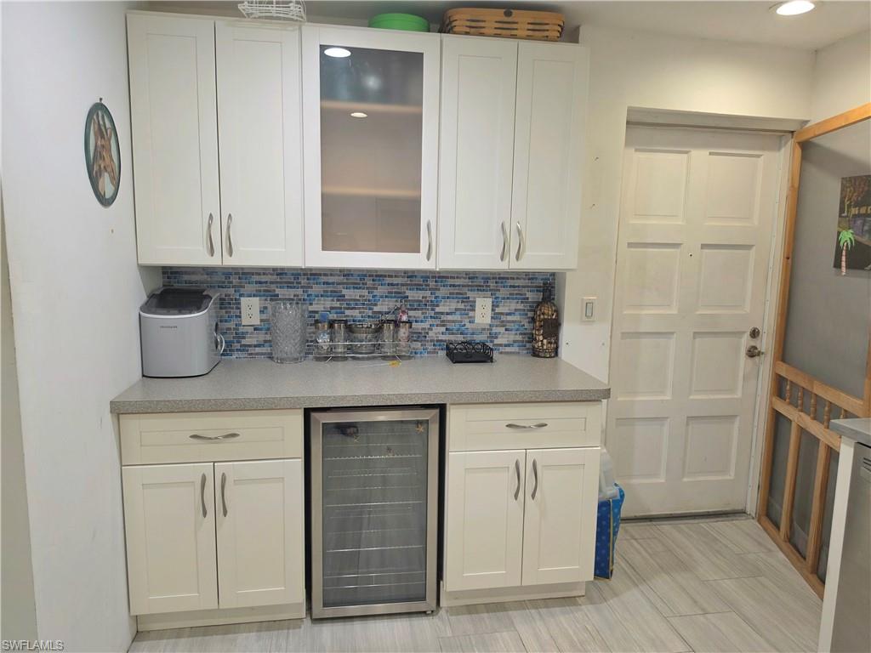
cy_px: 326
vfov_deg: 58.9
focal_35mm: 23
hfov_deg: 73.9
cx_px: 436
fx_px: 579
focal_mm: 6.5
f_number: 1.4
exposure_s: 1/120
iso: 200
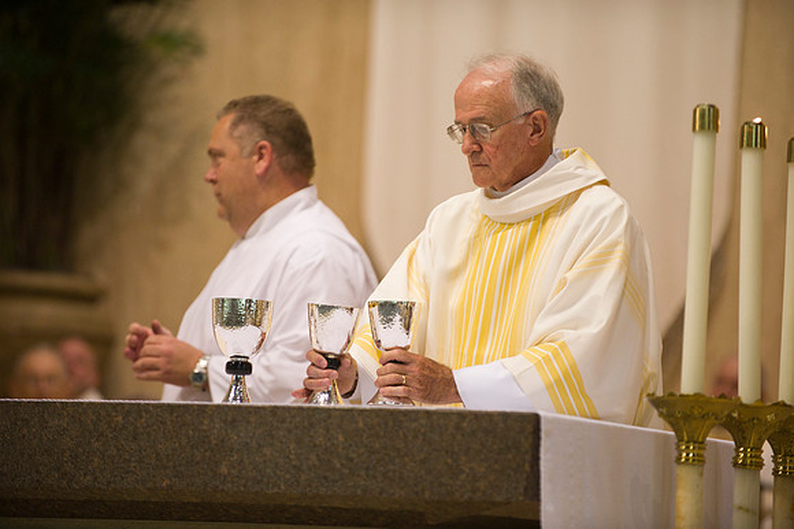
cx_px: 397
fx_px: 4408
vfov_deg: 6.9
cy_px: 264
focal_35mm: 200
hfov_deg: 10.3
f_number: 2.8
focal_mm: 200
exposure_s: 1/160
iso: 2000
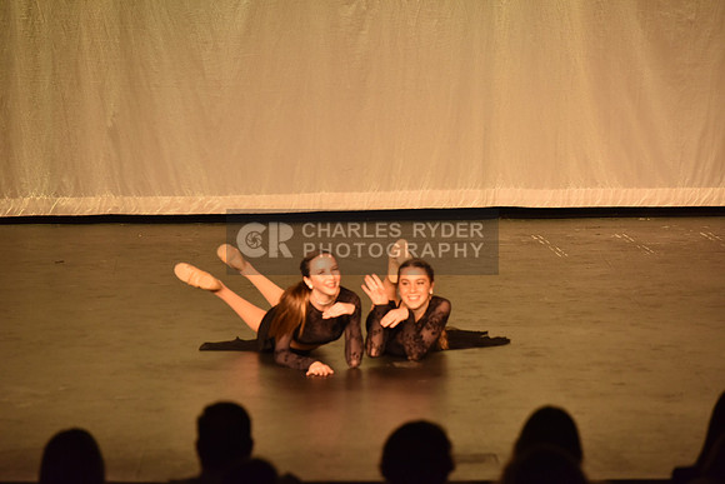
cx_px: 362
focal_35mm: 185
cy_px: 242
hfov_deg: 11.1
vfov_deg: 7.4
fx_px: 3726
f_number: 4.5
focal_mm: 185
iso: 2000
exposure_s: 1/250
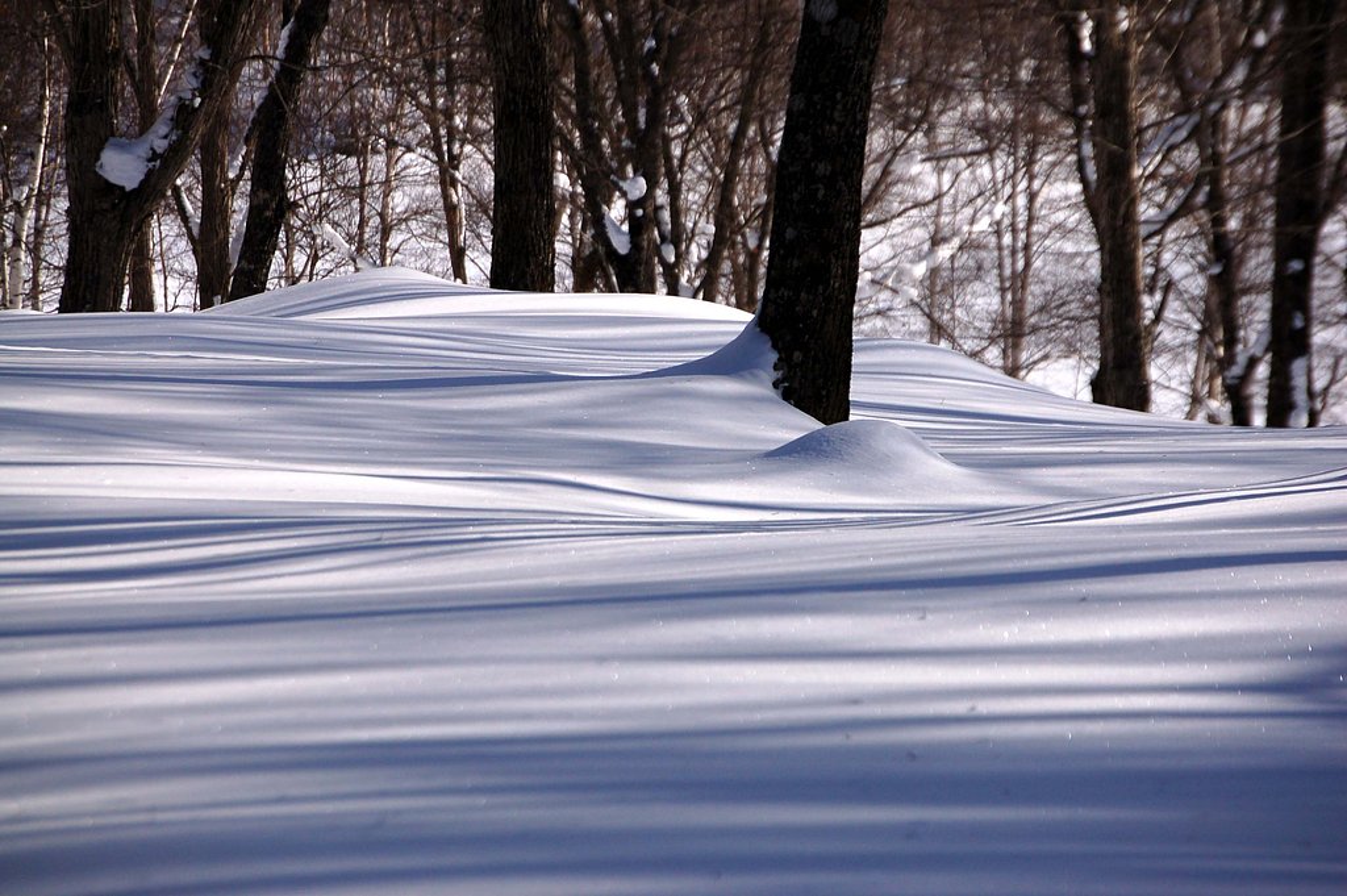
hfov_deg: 9.5
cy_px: 448
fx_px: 8131
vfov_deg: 6.3
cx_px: 674
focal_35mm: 218
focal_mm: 145
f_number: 6.3
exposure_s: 1/2500
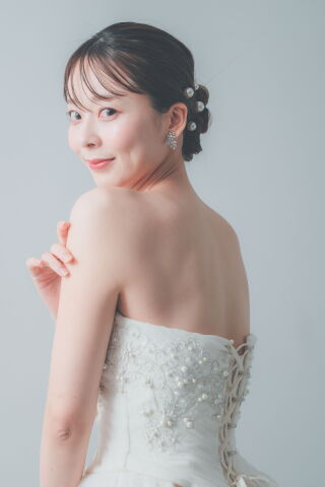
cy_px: 244
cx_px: 162
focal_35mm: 75
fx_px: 1016
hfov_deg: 18.2
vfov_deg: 27.0
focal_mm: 50
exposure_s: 1/160
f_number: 4.5
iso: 400
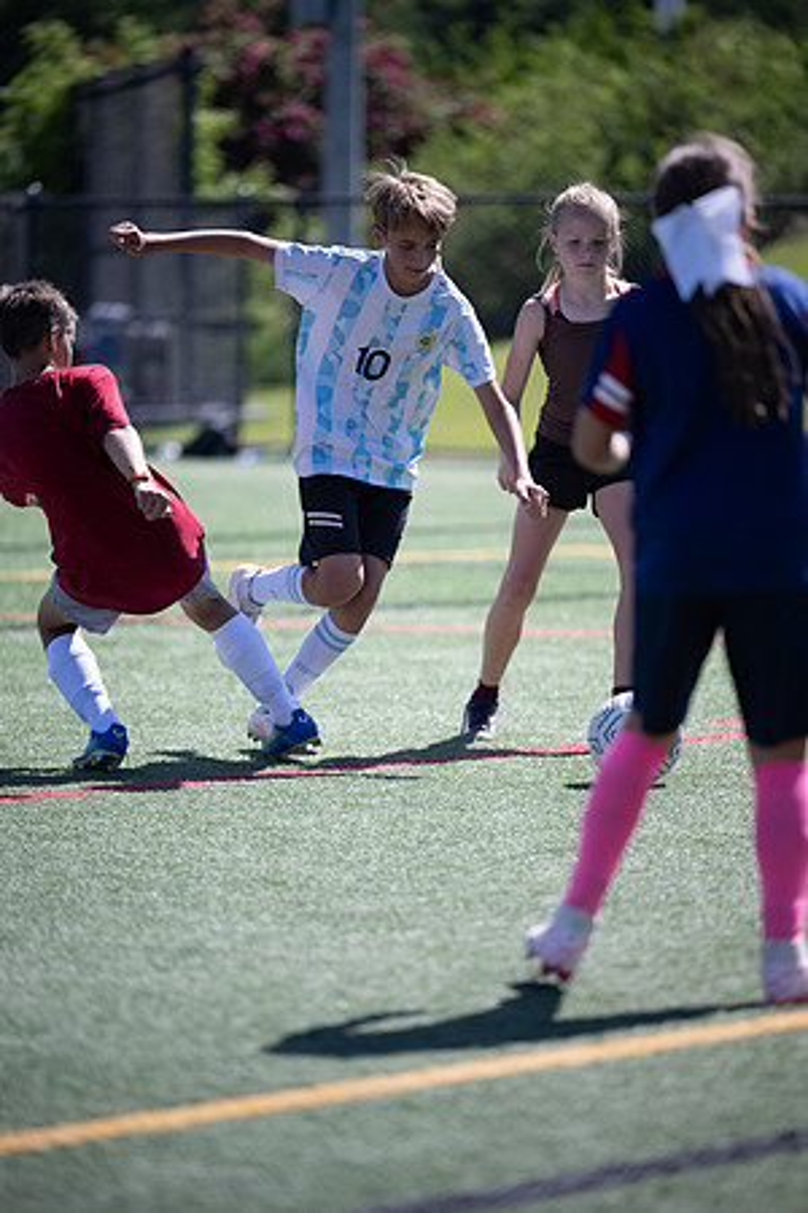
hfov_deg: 6.9
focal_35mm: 200
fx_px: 6733
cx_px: 404
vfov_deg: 10.3
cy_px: 606
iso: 500
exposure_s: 1/4000
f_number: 2.8
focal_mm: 200
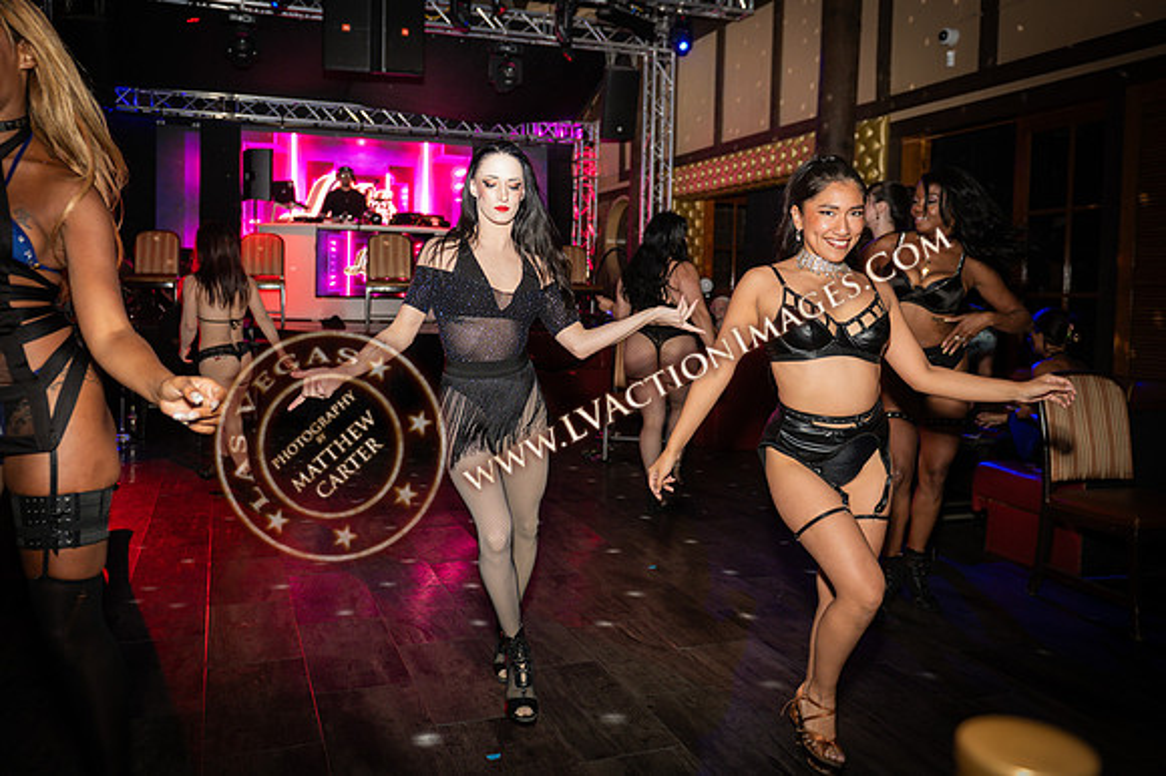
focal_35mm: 28
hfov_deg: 64.6
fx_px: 922
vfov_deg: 45.6
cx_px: 547
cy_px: 348
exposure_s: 1/100
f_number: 2.8
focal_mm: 24
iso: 1600
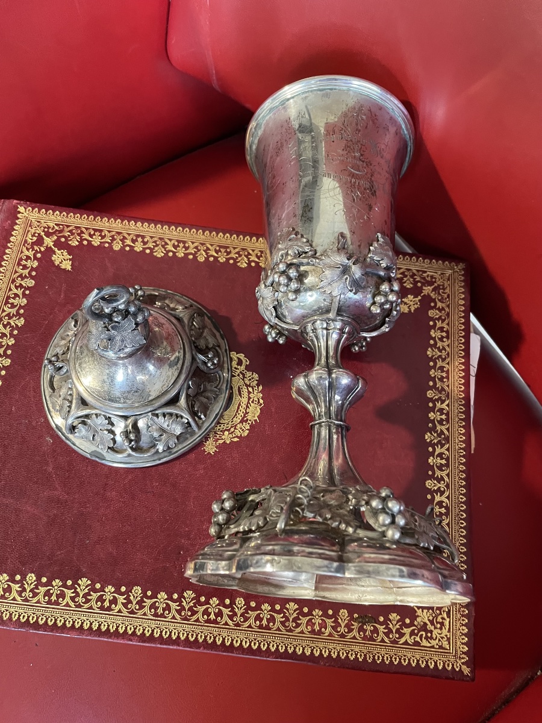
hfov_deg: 53.1
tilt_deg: -71.1
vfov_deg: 67.3
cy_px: 362
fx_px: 543
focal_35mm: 26
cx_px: 271
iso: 500
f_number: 1.6
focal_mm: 4.2
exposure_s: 1/50
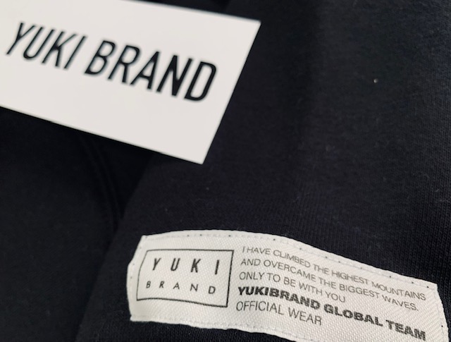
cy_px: 171
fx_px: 340
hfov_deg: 67.1
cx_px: 226
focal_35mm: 26
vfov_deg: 53.4
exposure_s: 1/100
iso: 80
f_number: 1.8
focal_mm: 4.25
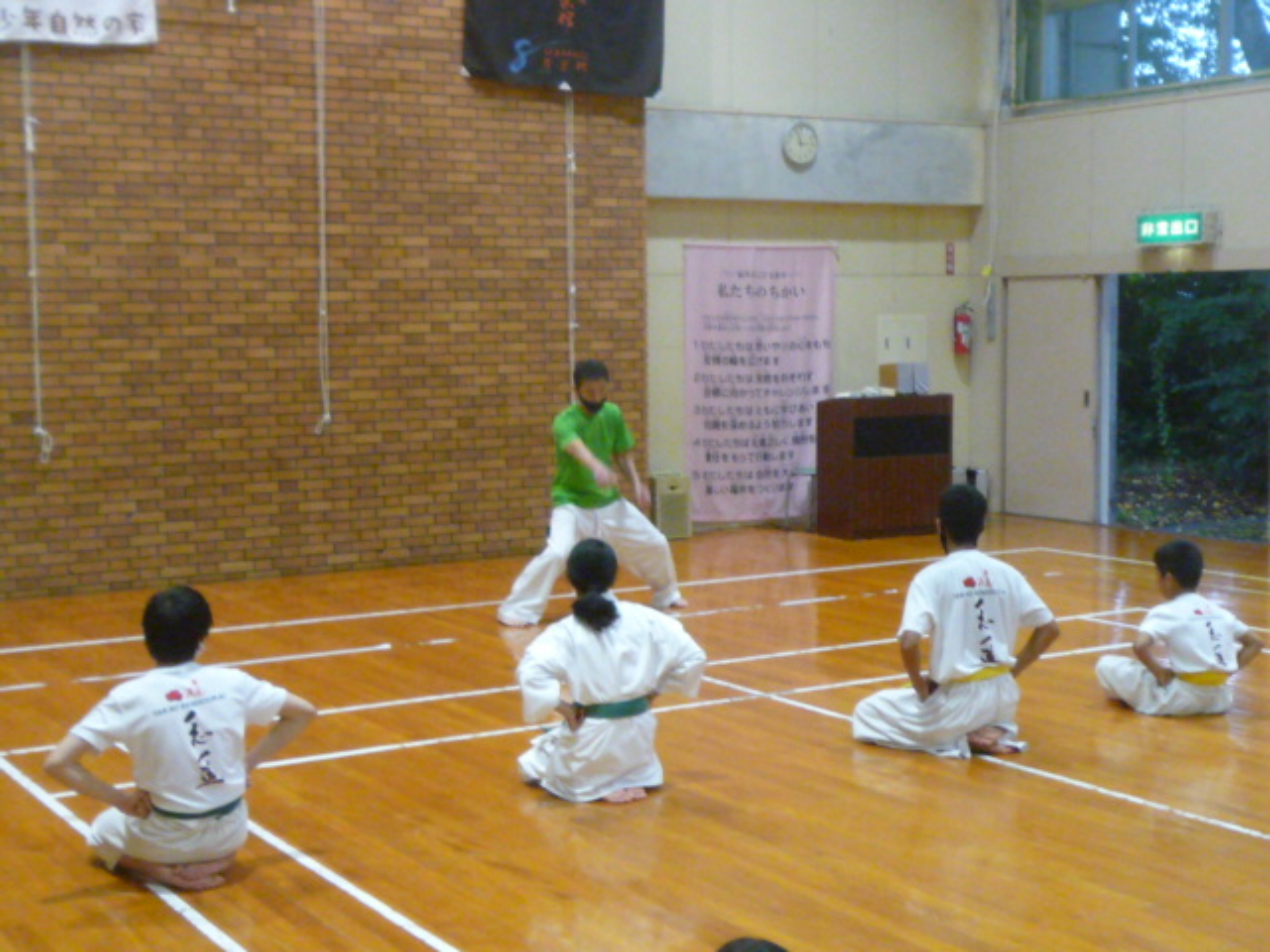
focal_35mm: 49
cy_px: 476
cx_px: 635
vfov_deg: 29.7
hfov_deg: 38.9
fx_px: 1798
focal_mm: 4.9
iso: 400
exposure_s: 1/30
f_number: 2.9
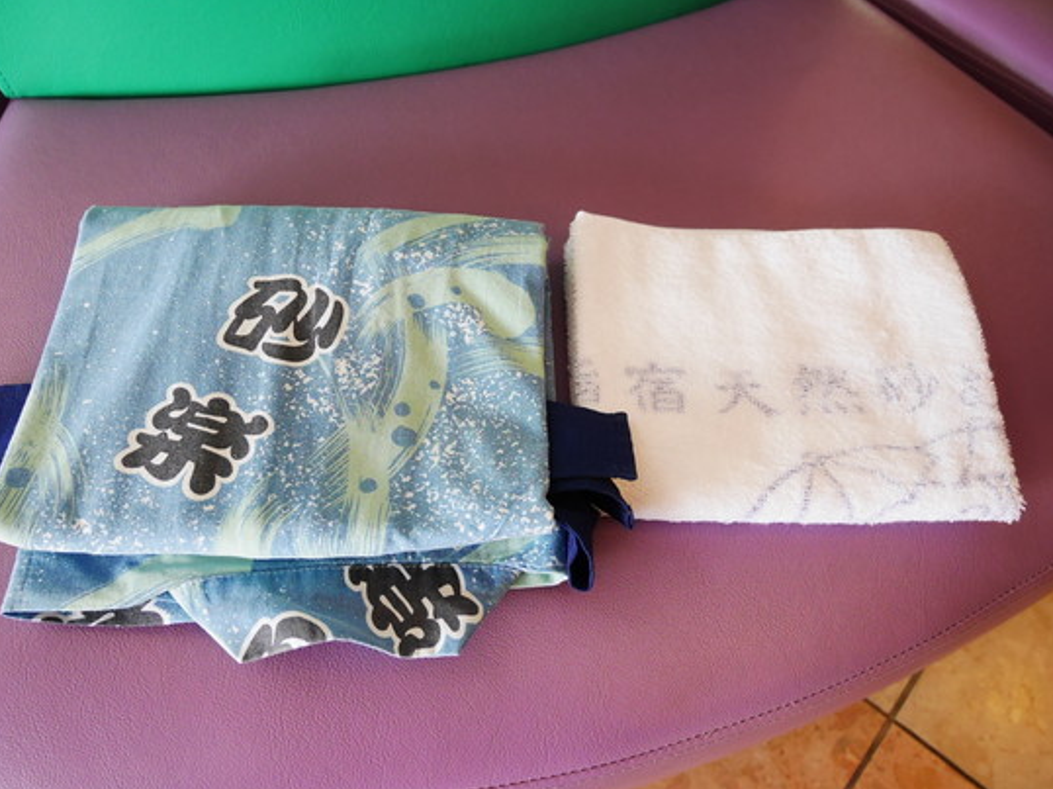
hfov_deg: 61.6
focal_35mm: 29
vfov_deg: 48.1
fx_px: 882
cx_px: 483
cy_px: 433
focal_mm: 13
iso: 1000
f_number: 3.5
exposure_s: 1/60
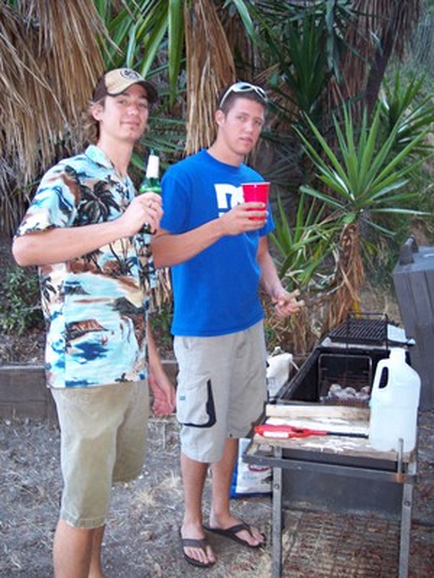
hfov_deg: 37.7
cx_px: 217
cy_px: 289
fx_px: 635
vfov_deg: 49.0
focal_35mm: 38
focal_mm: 8
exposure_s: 1/30
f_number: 2.8
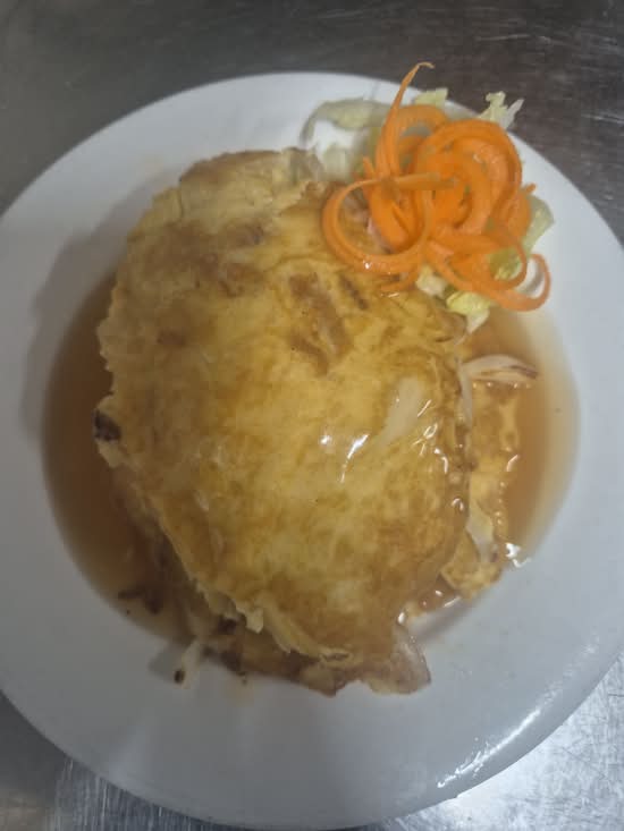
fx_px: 553
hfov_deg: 58.9
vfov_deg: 73.9
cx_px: 312
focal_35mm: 23
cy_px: 416
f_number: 1.8
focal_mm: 5.4
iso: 250
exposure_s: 1/100
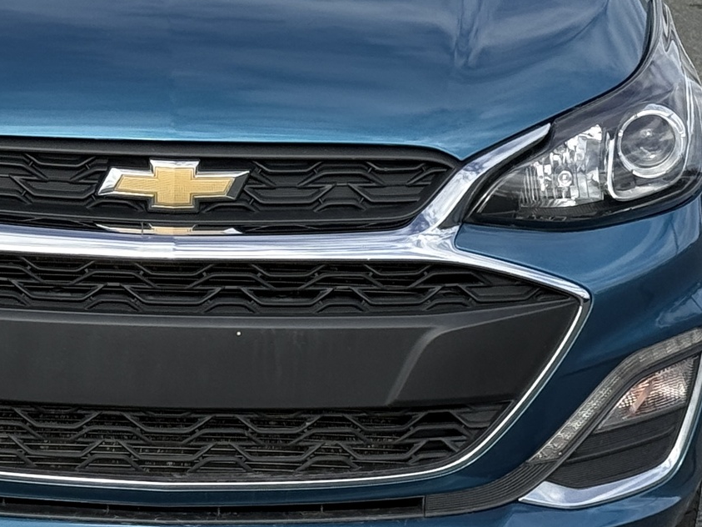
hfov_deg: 12.0
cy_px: 173
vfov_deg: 9.0
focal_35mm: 164
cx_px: 76
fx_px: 3325
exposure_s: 1/2415
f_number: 1.78
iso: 64
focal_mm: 6.76
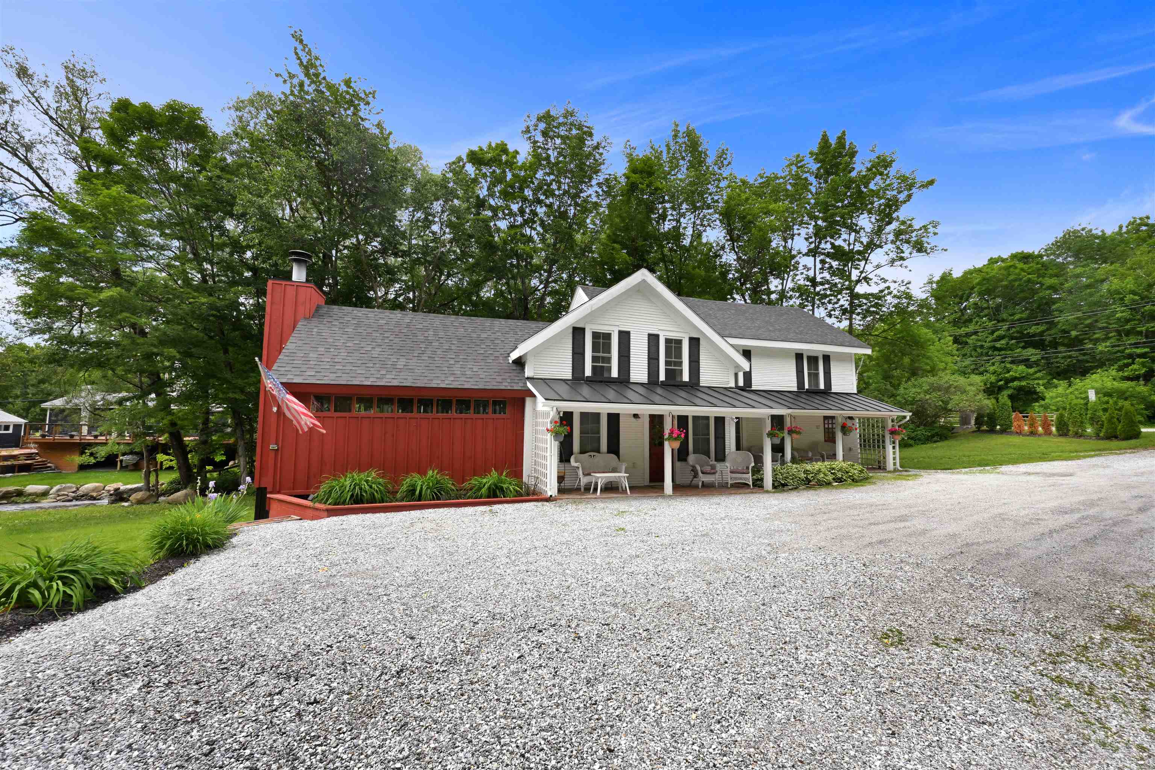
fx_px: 449
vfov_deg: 81.2
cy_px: 385
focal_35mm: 14
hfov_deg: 104.3
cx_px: 578
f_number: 14
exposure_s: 1/1000
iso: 2000
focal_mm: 14
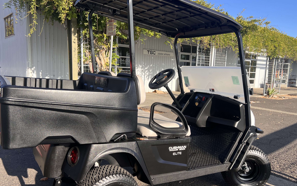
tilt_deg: -9.3
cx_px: 146
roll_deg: -1.3
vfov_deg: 40.4
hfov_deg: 61.2
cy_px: 110
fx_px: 251
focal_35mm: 31
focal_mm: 5.7
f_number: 1.5
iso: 50
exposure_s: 1/1280
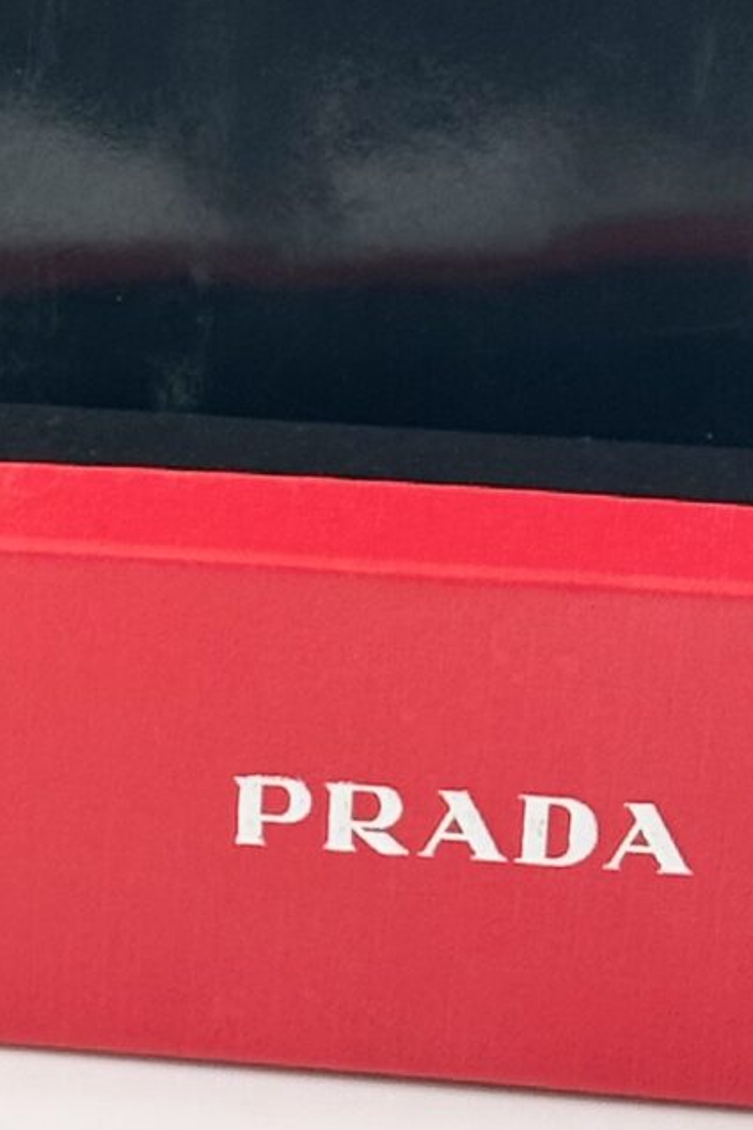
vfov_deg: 10.2
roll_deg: -0.2
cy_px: 773
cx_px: -598
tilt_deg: -23.3
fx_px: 6306
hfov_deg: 6.7
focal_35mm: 201
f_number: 1.78
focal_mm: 6.86
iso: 100
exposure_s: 1/100
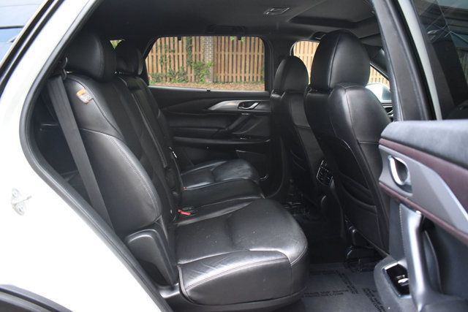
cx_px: 234
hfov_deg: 67.4
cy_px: 156
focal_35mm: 27
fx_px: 351
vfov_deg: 48.0
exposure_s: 1/125
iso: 1800
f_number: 3.5
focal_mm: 18
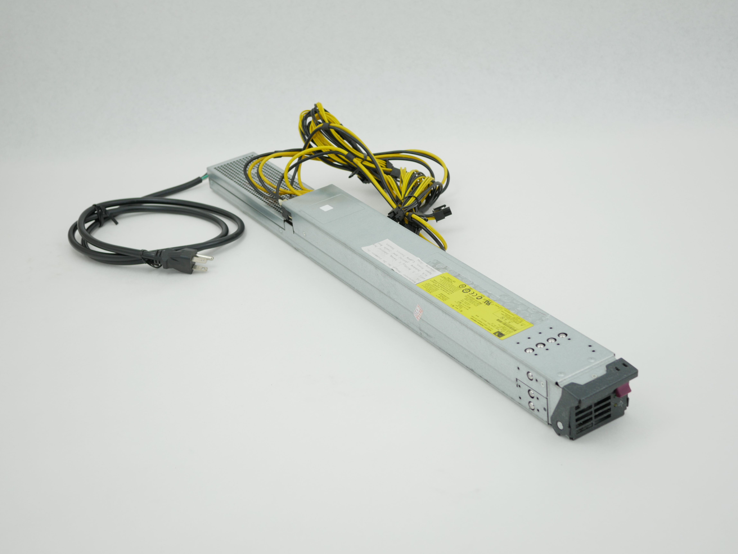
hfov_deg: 32.2
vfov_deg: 24.4
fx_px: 1280
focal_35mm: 60
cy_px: 277
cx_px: 369
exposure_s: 1/125
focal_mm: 30
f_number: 3.5
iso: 200
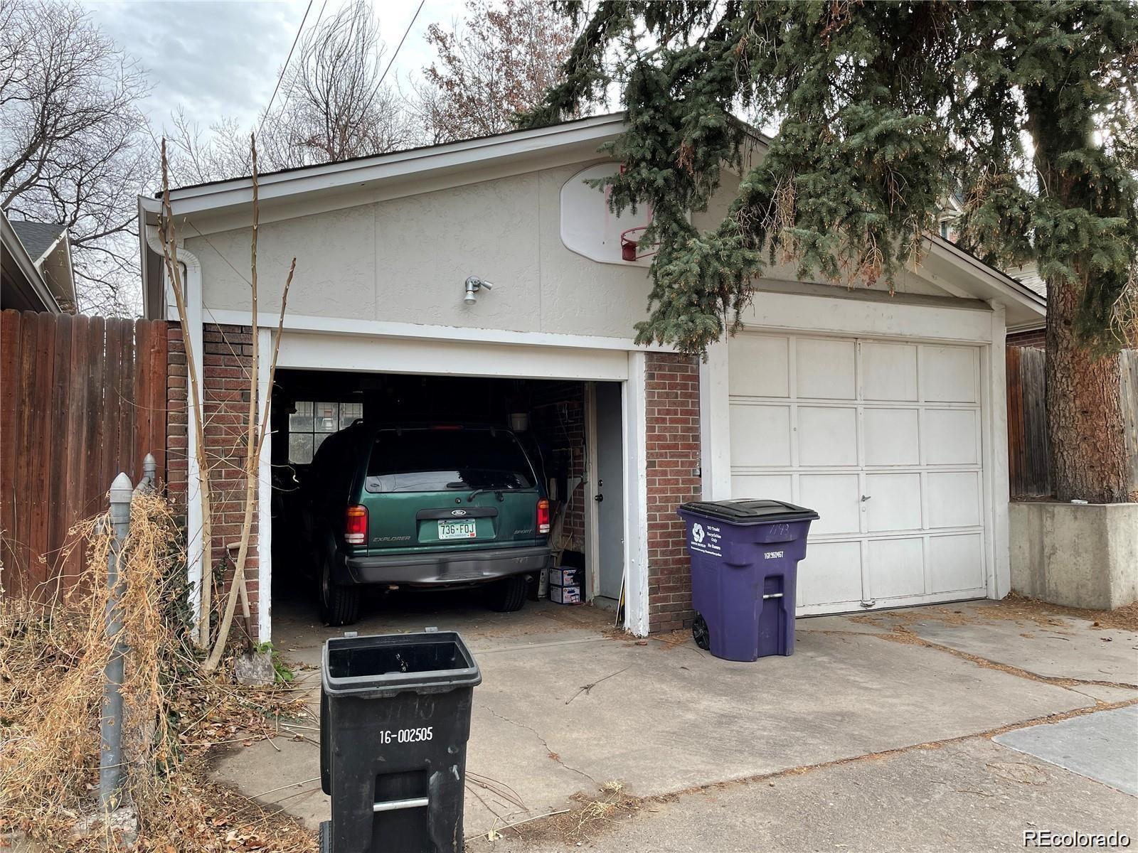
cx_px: 569
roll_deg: +0.3
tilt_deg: +2.6
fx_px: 855
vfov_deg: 53.1
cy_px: 426
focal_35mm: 26
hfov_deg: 67.3
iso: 32
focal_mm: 4.2
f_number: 1.6
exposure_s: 1/483
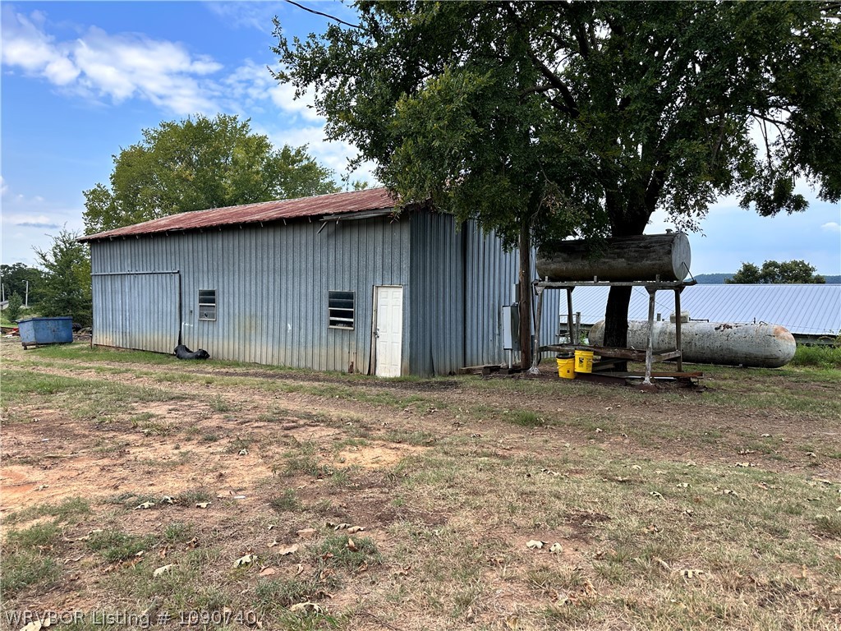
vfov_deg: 56.8
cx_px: 420
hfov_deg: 71.6
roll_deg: -0.7
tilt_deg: -2.3
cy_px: 316
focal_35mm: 24
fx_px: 583
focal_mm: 6.86
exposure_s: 1/1131
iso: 80
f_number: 1.78
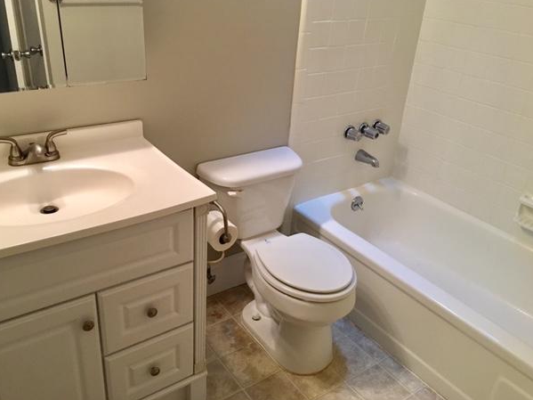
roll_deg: -3.6
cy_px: 194
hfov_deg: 58.3
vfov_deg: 45.4
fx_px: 477
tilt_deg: -25.9
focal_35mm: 31
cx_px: 251
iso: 64
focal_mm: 4.15
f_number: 2.2
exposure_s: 1/15
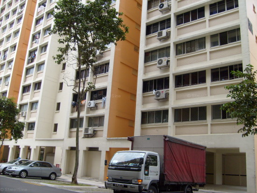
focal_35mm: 35
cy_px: 96
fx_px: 260
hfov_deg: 52.6
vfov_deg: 40.7
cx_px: 128
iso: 80
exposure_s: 1/90
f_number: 7.1
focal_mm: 5.8
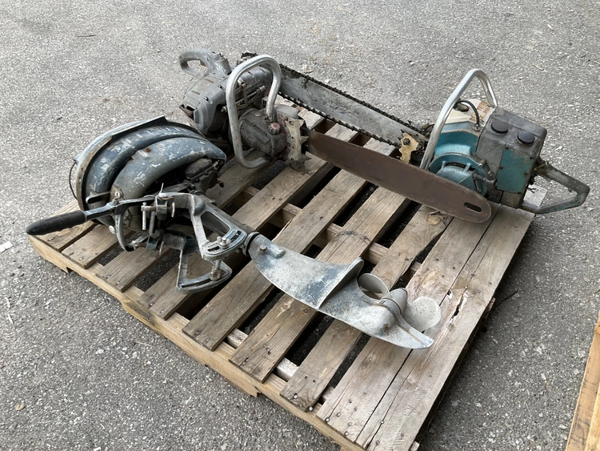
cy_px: 226
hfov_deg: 61.6
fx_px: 503
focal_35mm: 29
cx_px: 300
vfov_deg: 48.3
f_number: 1.8
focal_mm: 3
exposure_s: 1/122
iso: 16
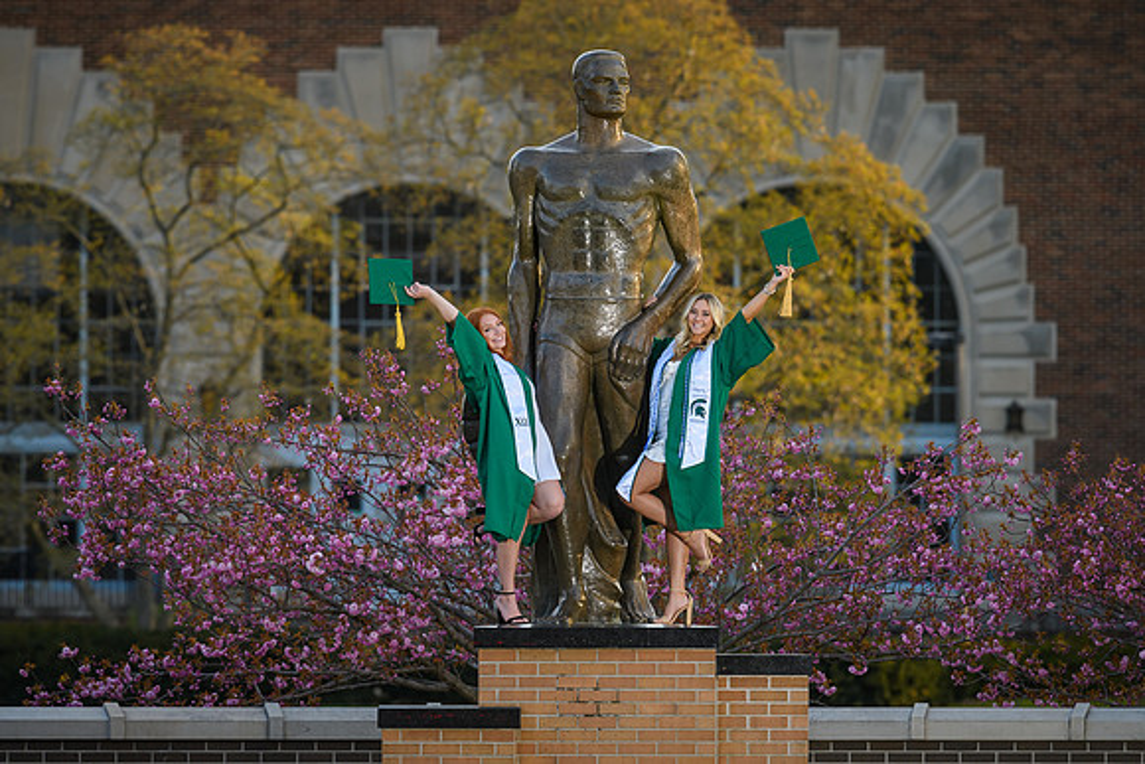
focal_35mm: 490
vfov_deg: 2.8
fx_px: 15589
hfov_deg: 4.2
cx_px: 572
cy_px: 355
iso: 125
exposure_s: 1/200
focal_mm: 300
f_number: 5
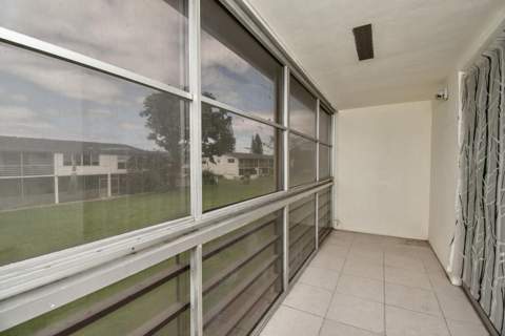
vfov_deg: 77.3
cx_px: 252
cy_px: 168
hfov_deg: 100.4
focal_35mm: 15
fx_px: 210
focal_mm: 10
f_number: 8
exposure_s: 1/200
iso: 320
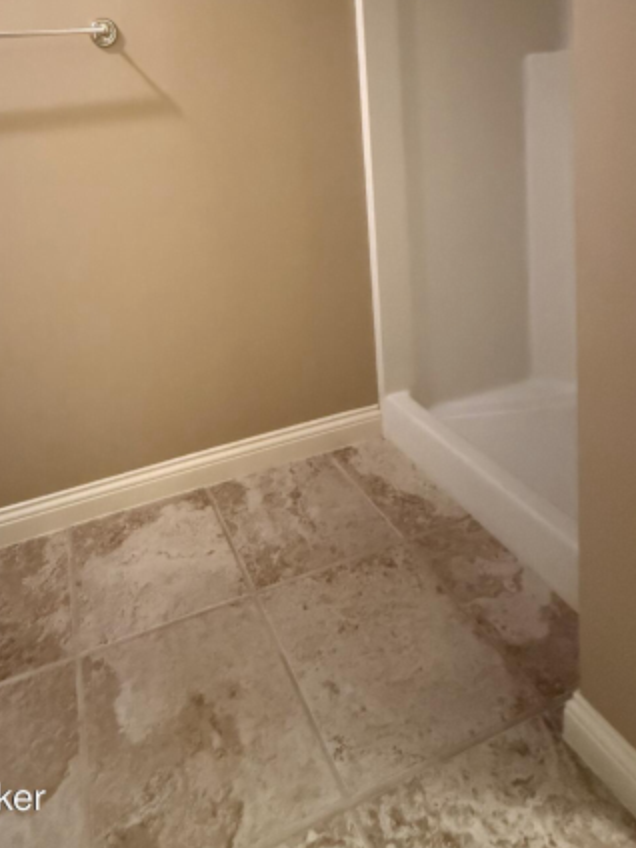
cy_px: 191
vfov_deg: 70.2
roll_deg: +5.0
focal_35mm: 22
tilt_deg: -6.7
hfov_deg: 59.2
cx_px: 194
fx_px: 539
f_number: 2.2
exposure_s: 1/60
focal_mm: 2.22
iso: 1250
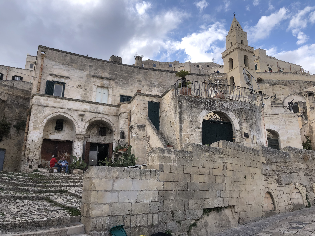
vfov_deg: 49.7
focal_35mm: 28
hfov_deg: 63.4
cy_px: 118
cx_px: 158
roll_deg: +0.1
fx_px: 255
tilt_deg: +16.4
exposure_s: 1/714
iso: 20
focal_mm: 4
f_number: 1.8
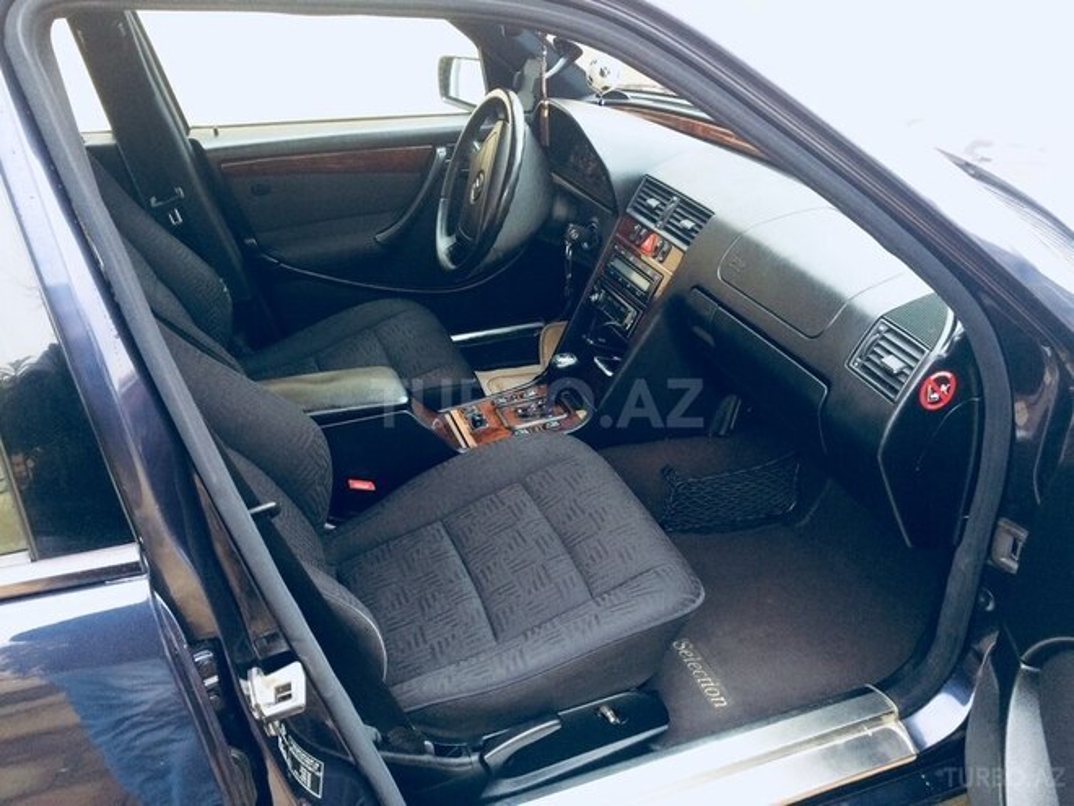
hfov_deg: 61.7
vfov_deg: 48.2
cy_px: 403
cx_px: 537
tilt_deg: -27.9
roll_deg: +1.5
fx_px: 900
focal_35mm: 29
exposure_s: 1/33
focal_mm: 4.15
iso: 80
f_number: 2.2
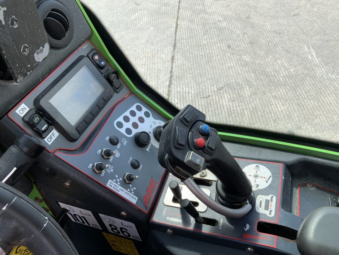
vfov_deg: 48.2
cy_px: 128
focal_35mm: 29
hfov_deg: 61.7
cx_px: 170
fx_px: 284
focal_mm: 3
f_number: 1.8
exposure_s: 1/367
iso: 16
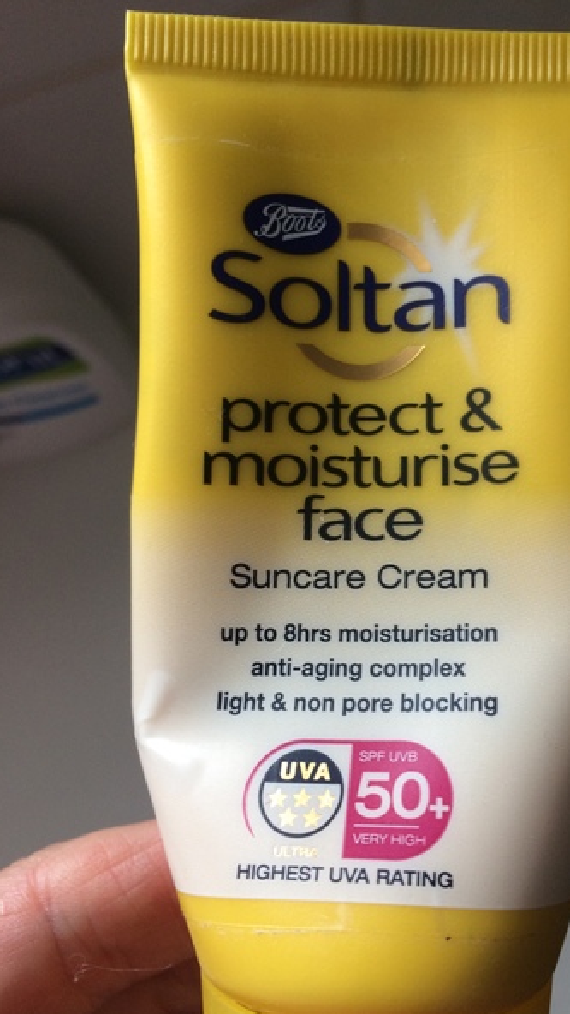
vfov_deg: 61.0
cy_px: 512
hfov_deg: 36.3
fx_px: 860
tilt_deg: -76.1
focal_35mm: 32
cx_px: 378
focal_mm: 4.15
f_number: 2.2
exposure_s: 1/100
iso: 64
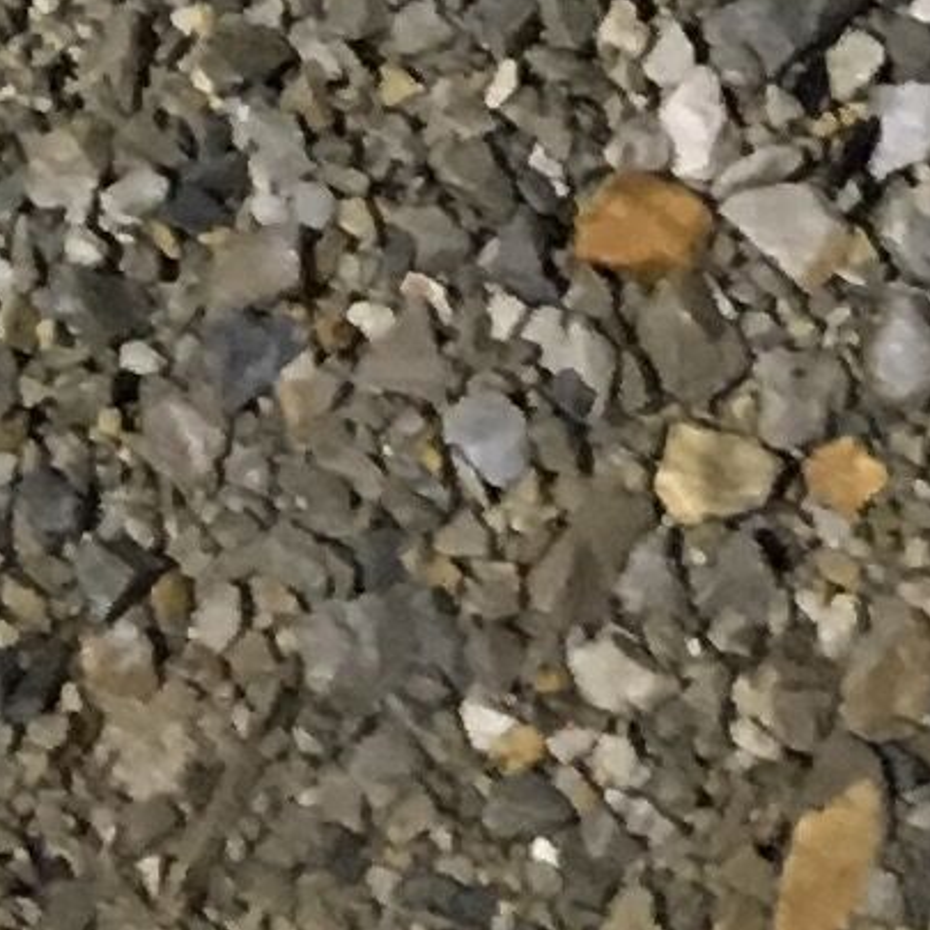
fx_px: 7751
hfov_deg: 6.8
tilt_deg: -44.0
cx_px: 5
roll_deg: +9.0
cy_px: -2742
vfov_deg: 5.9
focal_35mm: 255
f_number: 2.2
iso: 200
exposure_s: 1/20
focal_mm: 4.15
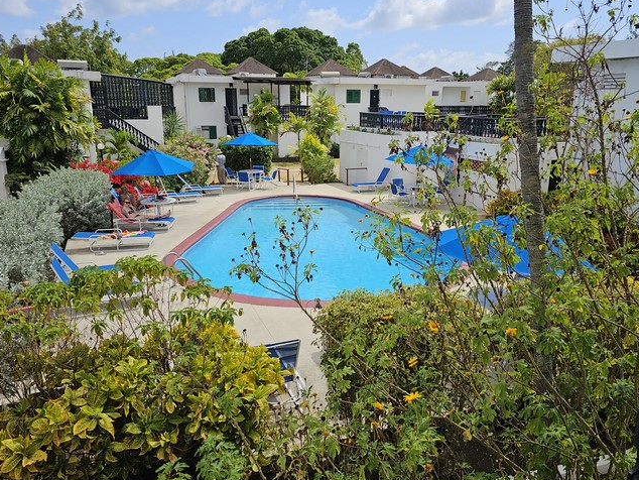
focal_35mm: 29
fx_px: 536
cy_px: 244
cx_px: 325
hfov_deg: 61.6
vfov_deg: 48.3
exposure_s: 1/994
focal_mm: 6.3
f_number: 1.7
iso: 10
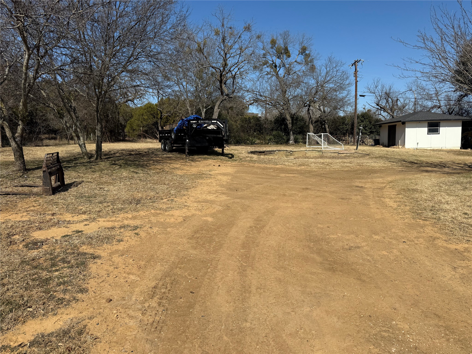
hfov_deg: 71.6
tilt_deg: -6.2
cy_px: 177
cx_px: 236
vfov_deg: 56.8
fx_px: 327
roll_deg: +1.5
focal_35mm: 24
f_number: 1.78
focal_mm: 6.76
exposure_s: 1/6173
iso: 80
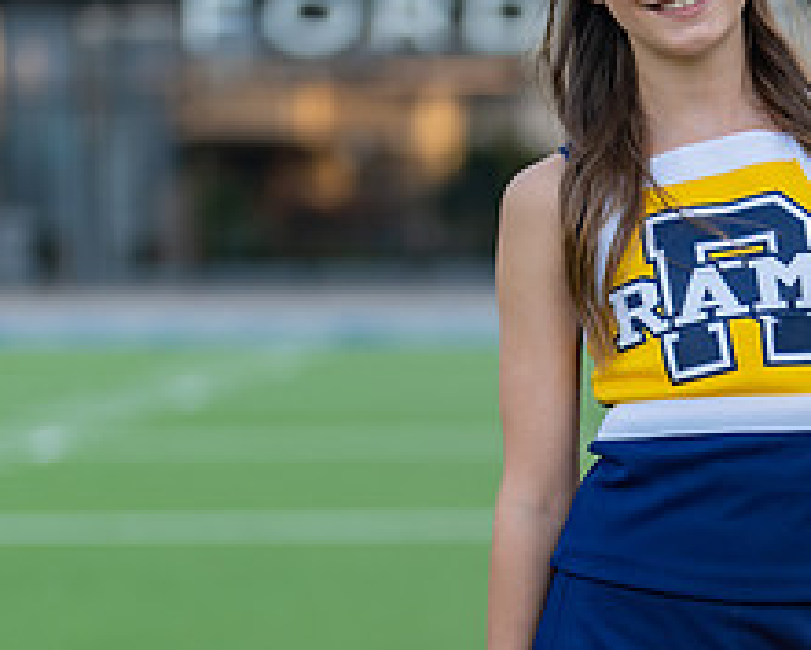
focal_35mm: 148
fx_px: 3554
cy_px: 447
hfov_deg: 12.8
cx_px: 830
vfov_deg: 10.4
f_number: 1.2
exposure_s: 1/800
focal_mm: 50
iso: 100
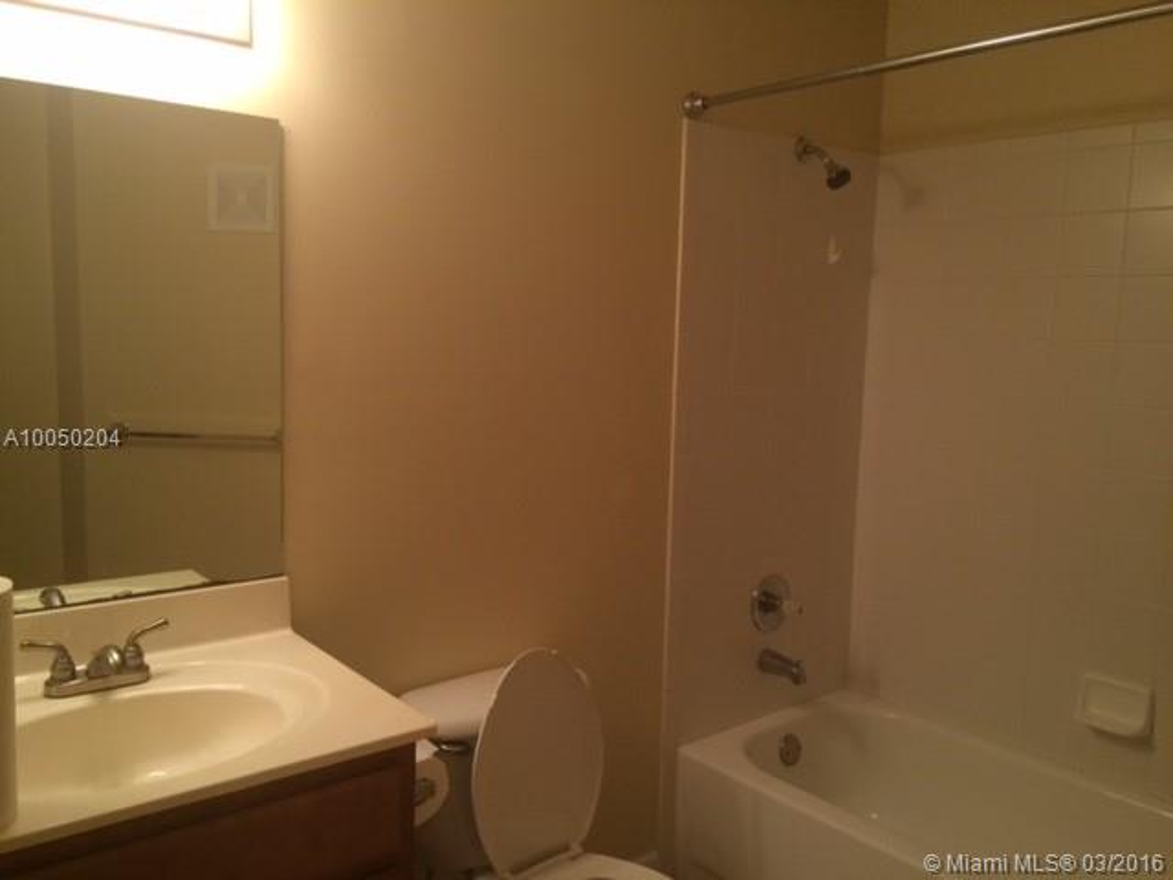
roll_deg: +0.3
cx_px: 586
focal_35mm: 29
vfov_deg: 48.2
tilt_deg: -6.5
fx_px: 983
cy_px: 440
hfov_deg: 61.7
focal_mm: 4.15
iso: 100
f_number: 2.2
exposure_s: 1/30
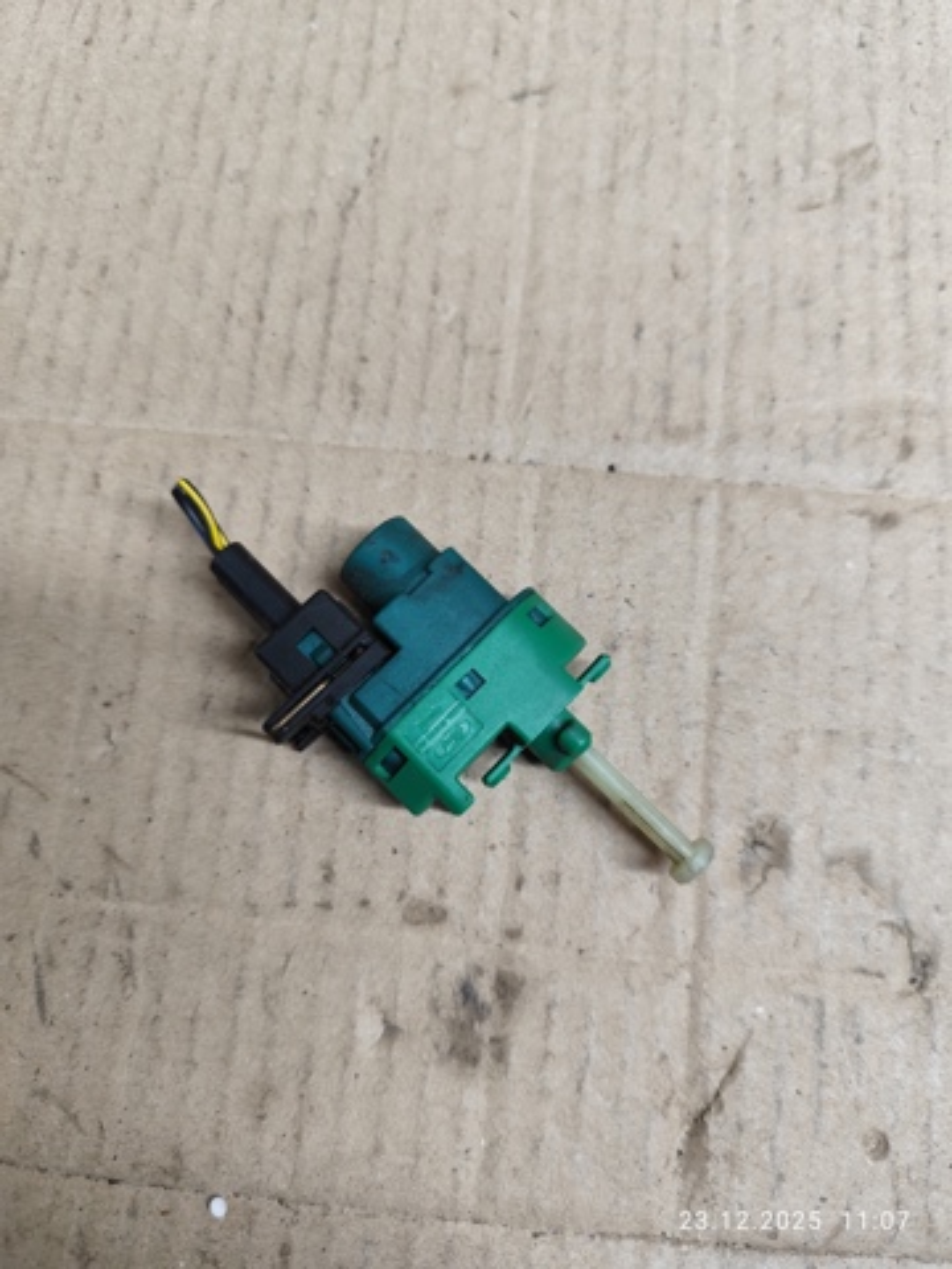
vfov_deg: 73.9
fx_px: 843
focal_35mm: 23
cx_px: 476
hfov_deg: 58.9
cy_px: 634
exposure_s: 1/100
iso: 400
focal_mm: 6.19
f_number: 1.65
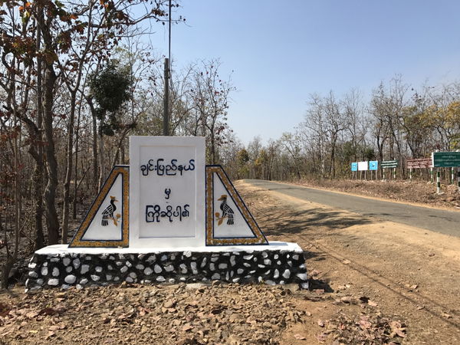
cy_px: 172
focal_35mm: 28
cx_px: 230
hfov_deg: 63.4
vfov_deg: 49.7
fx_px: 372
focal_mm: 3.99
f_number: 1.8
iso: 20
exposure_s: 1/2179
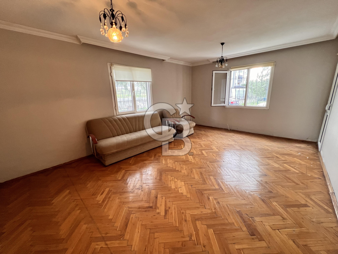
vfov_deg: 89.9
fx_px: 127
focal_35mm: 13
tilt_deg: -14.9
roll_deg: +1.3
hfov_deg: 106.2
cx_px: 169
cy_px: 127
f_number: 1.8
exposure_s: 1/50
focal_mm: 1.57
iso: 125
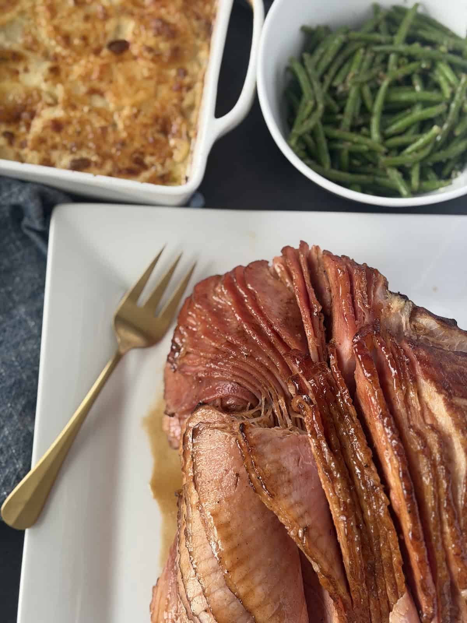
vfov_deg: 39.7
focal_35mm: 48
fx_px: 863
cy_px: 312
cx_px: 234
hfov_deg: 30.3
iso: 80
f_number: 1.8
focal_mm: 6.8
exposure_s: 1/60
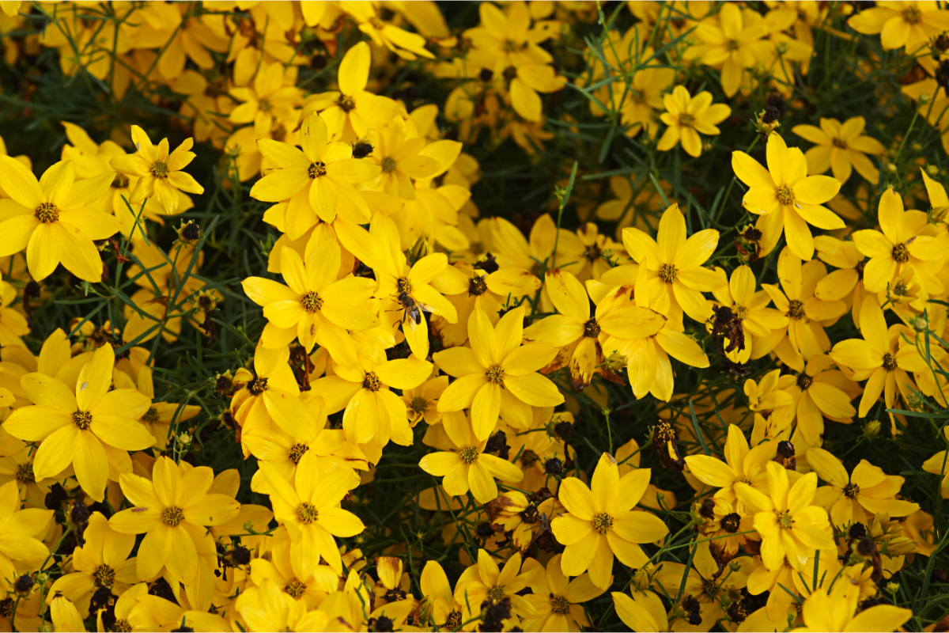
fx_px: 3954
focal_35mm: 150
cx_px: 474
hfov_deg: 13.7
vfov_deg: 9.1
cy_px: 316
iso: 400
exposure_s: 1/160
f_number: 5.6
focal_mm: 100
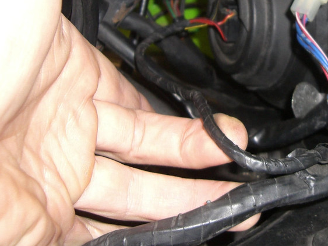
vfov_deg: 20.1
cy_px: 32
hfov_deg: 26.6
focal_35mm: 72
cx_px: 260
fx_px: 682
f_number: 2.7
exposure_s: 1/60
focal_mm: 6.2
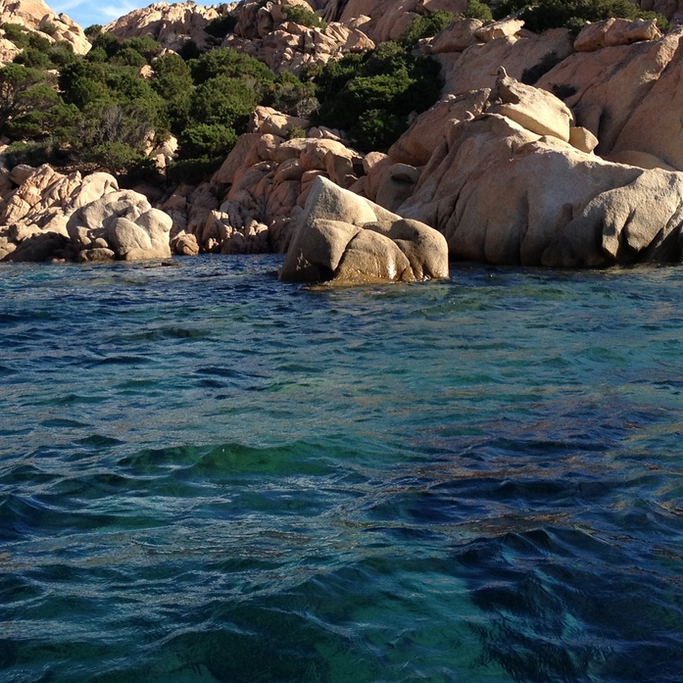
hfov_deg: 24.3
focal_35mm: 71
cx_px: 302
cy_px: 122
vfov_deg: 23.9
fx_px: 1585
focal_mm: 4.28
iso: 64
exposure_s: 1/1151
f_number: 2.4
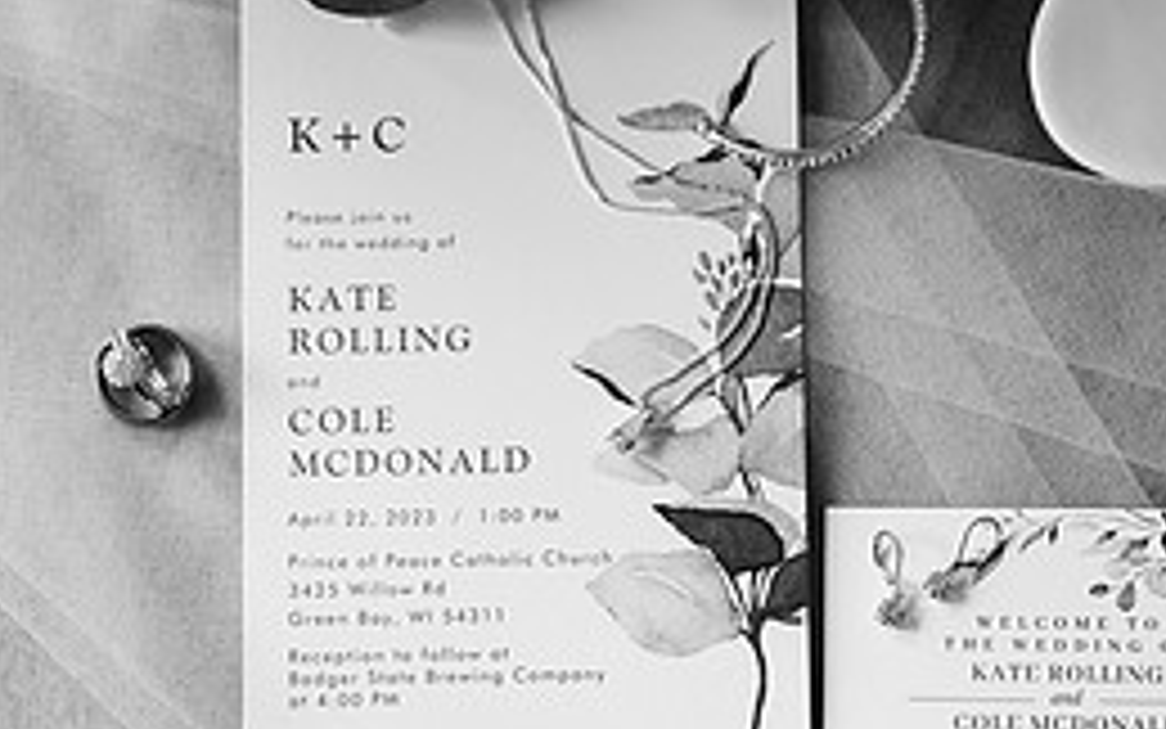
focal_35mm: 80
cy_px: 452
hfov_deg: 25.8
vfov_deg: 16.3
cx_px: 700
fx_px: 2543
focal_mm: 33.5
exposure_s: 1/500
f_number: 2.8
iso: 250
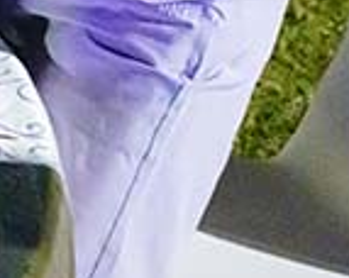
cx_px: -549
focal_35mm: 189
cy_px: -429
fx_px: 1950
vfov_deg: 7.5
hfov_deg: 9.0
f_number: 4.5
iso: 25600
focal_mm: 30
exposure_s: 1/250
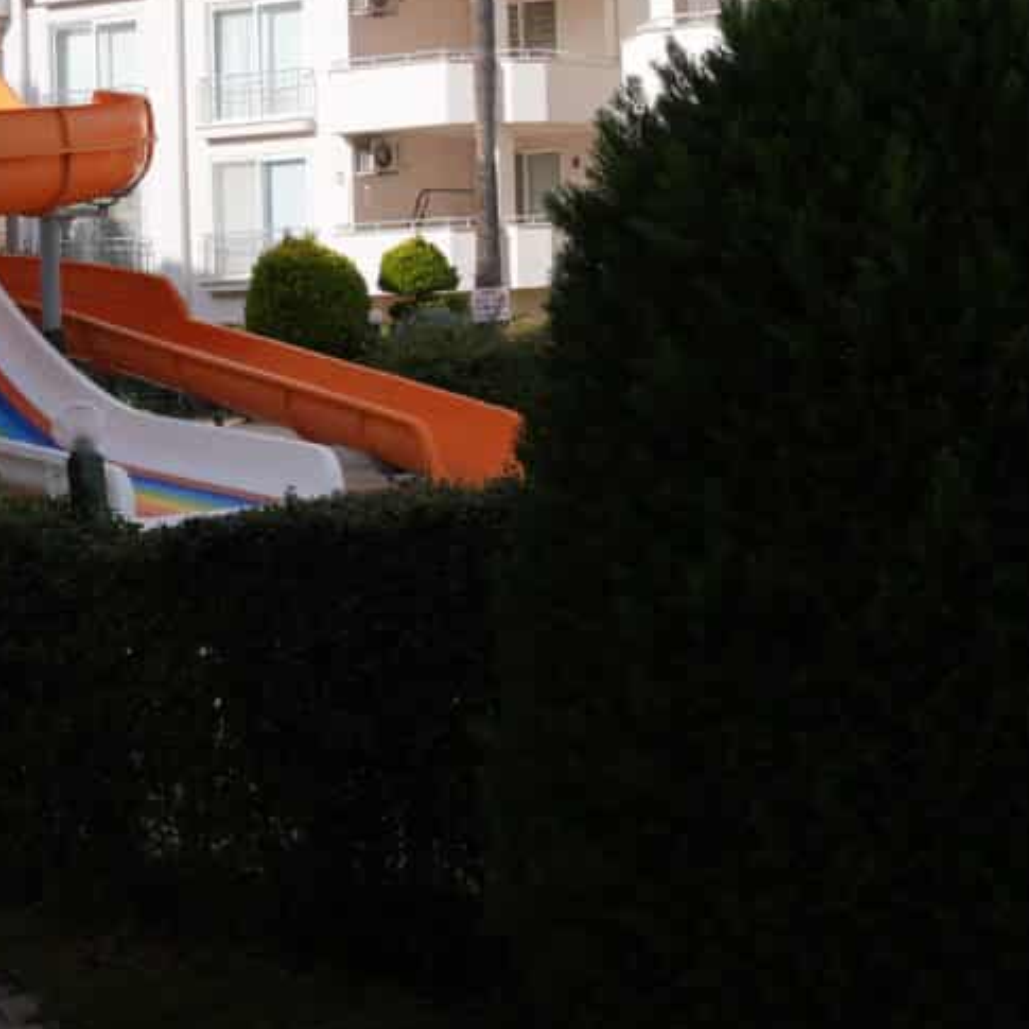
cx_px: 1095
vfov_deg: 27.5
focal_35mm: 61
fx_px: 2052
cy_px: 177
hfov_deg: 26.2
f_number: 8
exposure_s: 1/250
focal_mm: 17
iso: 100
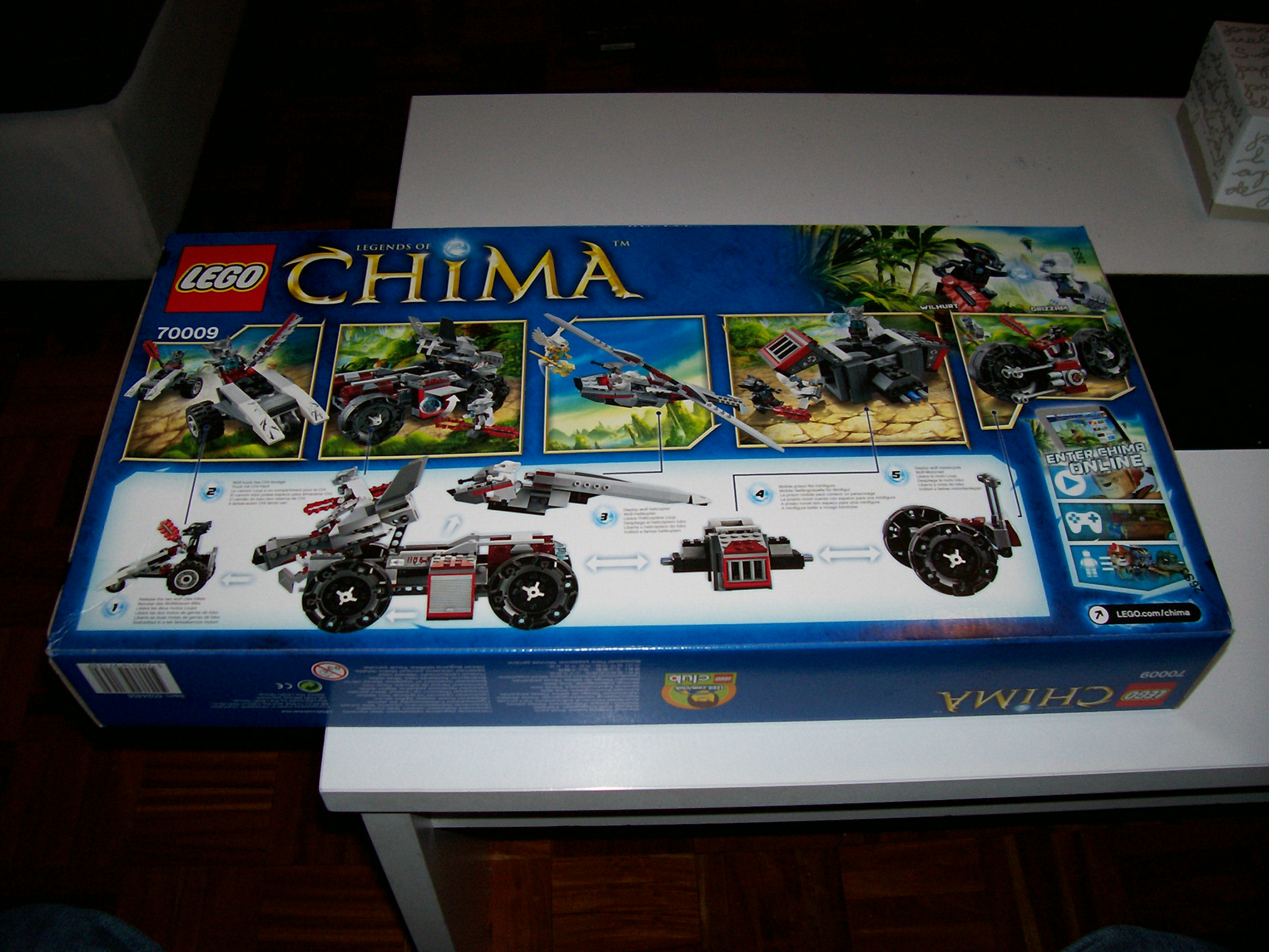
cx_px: 634
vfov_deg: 41.8
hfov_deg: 54.0
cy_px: 476
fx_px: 1246
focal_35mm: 34
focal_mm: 5.6
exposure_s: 1/64
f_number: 2.7
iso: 80
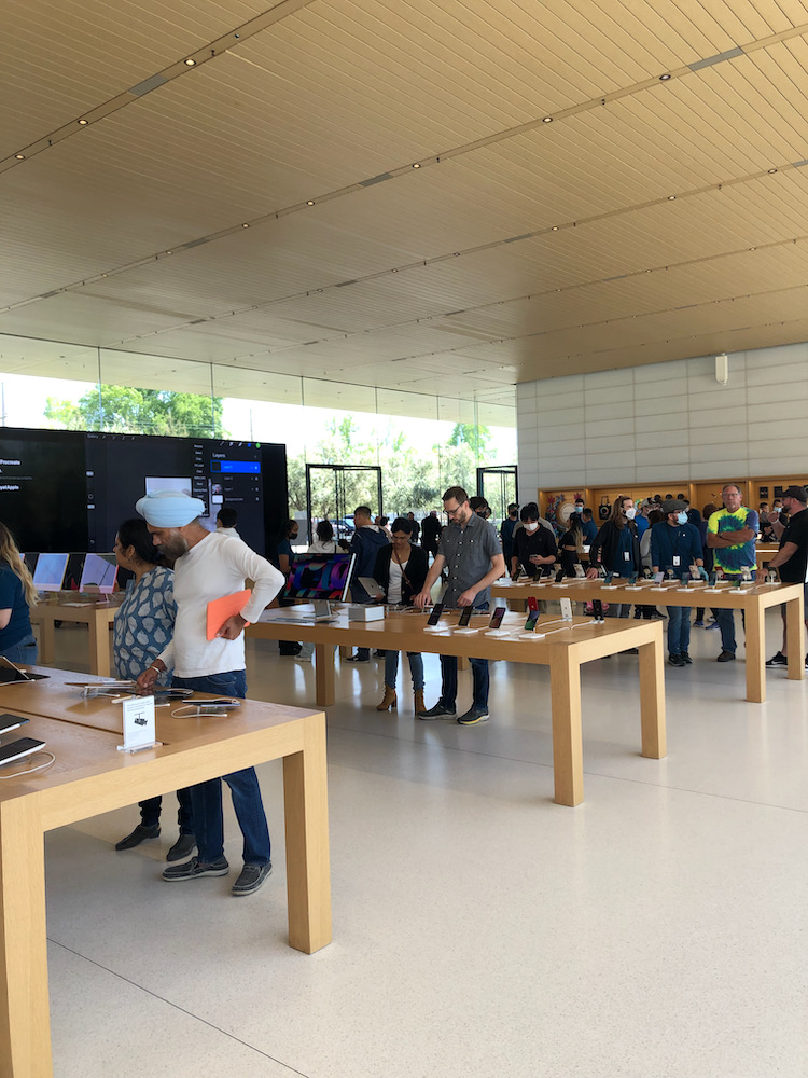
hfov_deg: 49.7
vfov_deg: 63.4
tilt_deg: +0.5
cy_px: 539
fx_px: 871
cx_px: 404
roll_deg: +1.7
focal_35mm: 28
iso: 20
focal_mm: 3.99
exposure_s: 1/158
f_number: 1.8
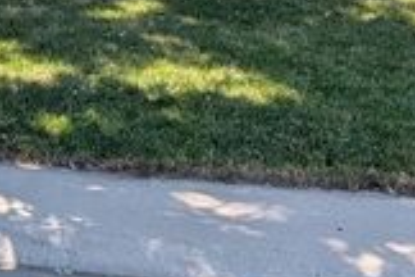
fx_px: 1187
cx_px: -36
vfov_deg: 12.6
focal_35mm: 103
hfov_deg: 19.1
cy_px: -145
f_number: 1.7
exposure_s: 1/917
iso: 33
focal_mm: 4.53
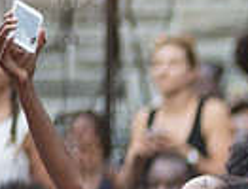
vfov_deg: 1.8
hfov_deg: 2.4
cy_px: 358
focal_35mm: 819
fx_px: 5905
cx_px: 662
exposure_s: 1/200
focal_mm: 145
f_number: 2.8
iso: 2000
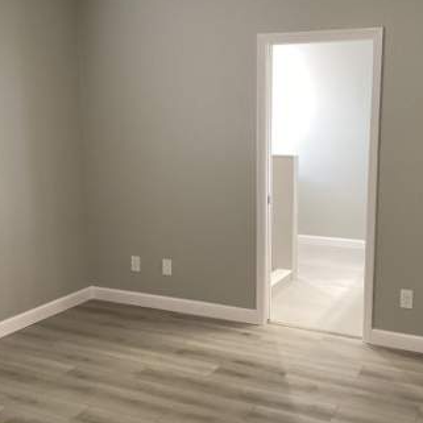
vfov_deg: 40.9
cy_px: 208
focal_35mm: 41
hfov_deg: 40.6
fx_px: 567
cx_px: 268
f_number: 2.4
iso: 125
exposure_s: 1/60
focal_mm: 3.3
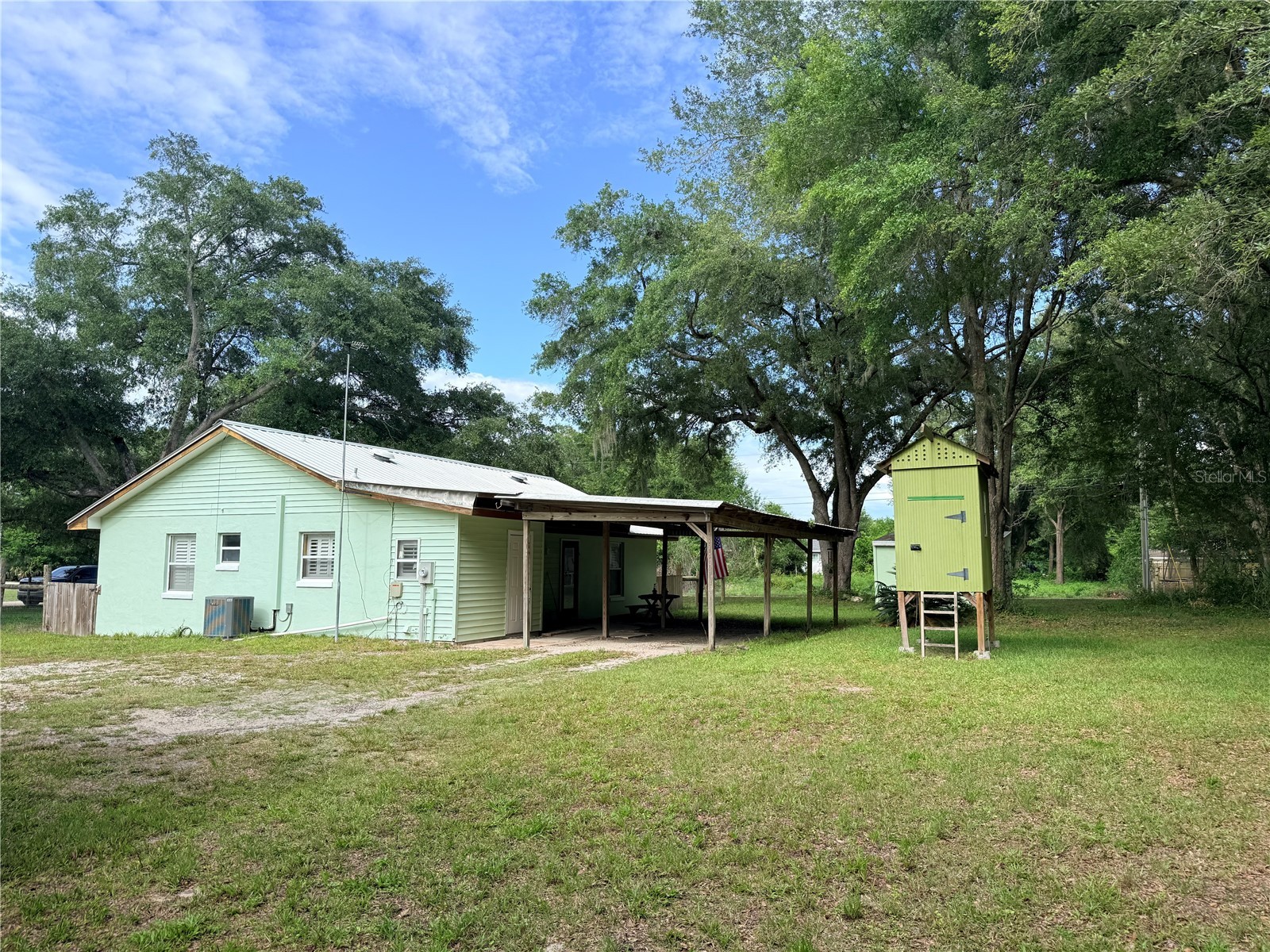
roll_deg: -0.7
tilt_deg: +4.9
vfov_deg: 56.8
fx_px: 881
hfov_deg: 71.6
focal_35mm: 24
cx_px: 635
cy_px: 476
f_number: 1.78
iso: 80
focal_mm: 6.76
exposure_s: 1/2232
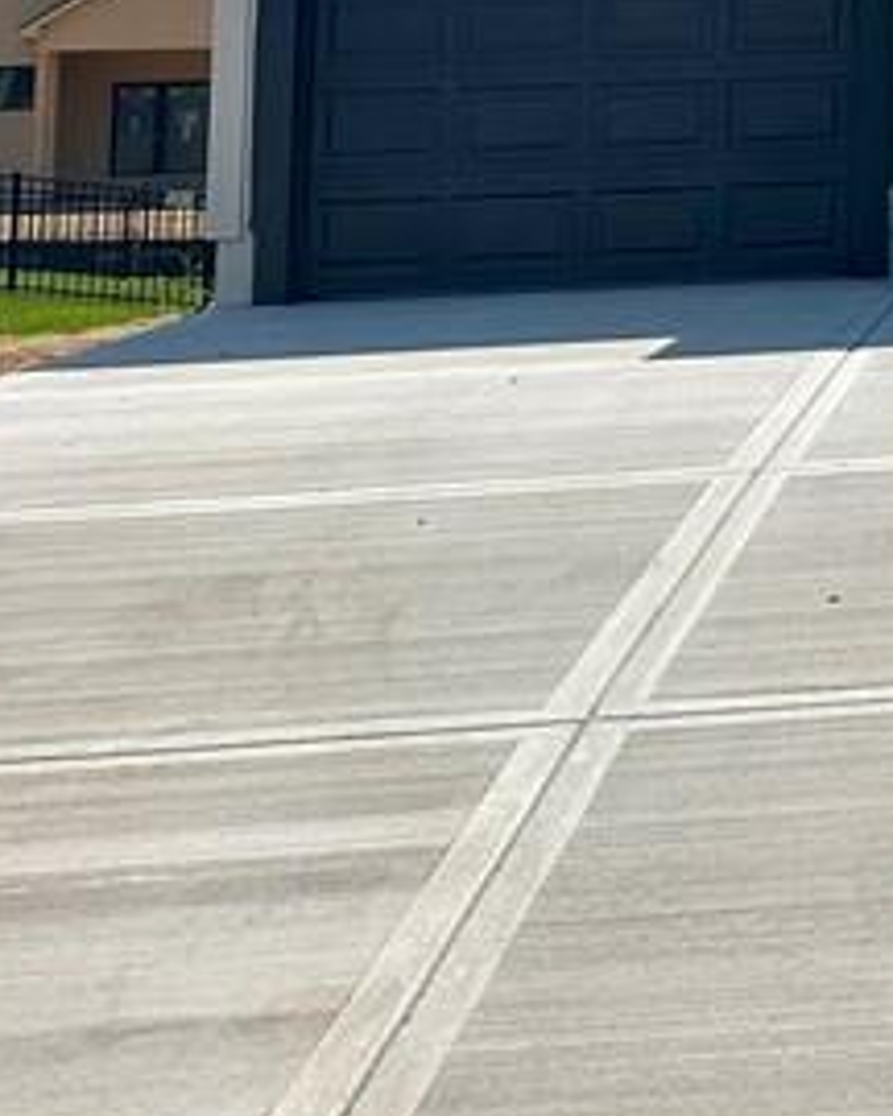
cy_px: -347
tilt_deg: +6.8
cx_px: 1873
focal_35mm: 89
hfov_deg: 14.1
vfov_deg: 19.7
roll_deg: +1.6
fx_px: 2940
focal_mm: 6.86
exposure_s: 1/8197
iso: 80
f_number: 1.78
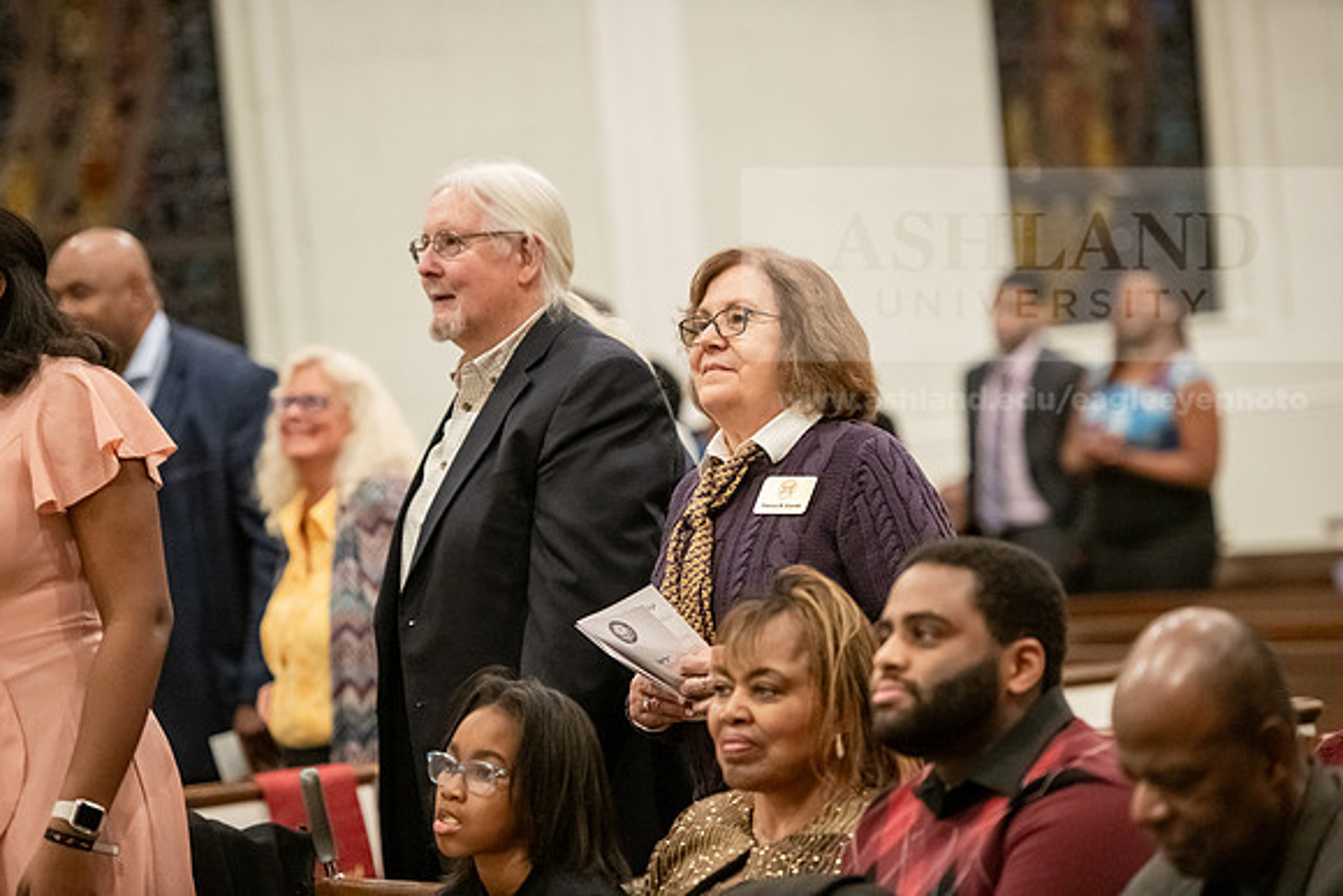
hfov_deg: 14.2
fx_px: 5410
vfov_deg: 9.5
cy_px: 448
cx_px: 672
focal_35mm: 145
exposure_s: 1/160
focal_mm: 145
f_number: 2.8
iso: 8000
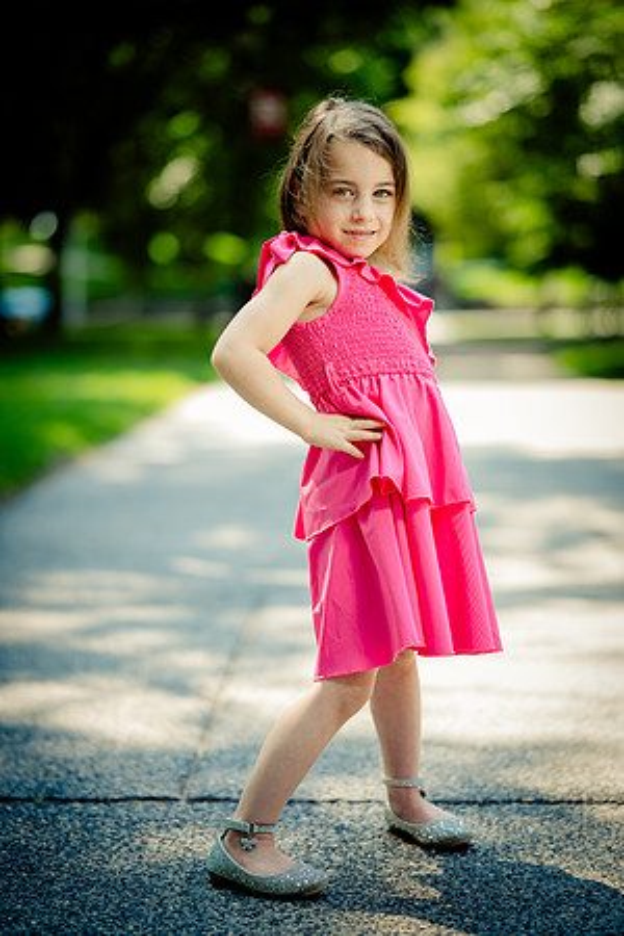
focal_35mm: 85
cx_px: 312
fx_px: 2210
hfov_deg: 16.1
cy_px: 468
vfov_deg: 23.9
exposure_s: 1/200
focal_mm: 85
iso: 32
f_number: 1.8
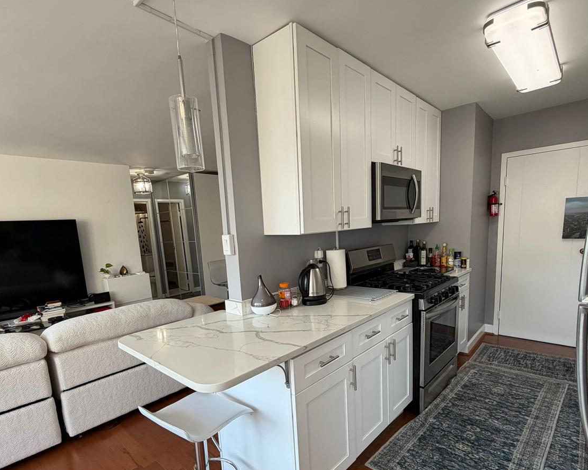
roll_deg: +3.7
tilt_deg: -10.2
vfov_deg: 70.1
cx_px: 296
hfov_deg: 83.3
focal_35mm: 19
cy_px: 281
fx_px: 331
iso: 80
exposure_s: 1/120
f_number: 2.2
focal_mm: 2.22
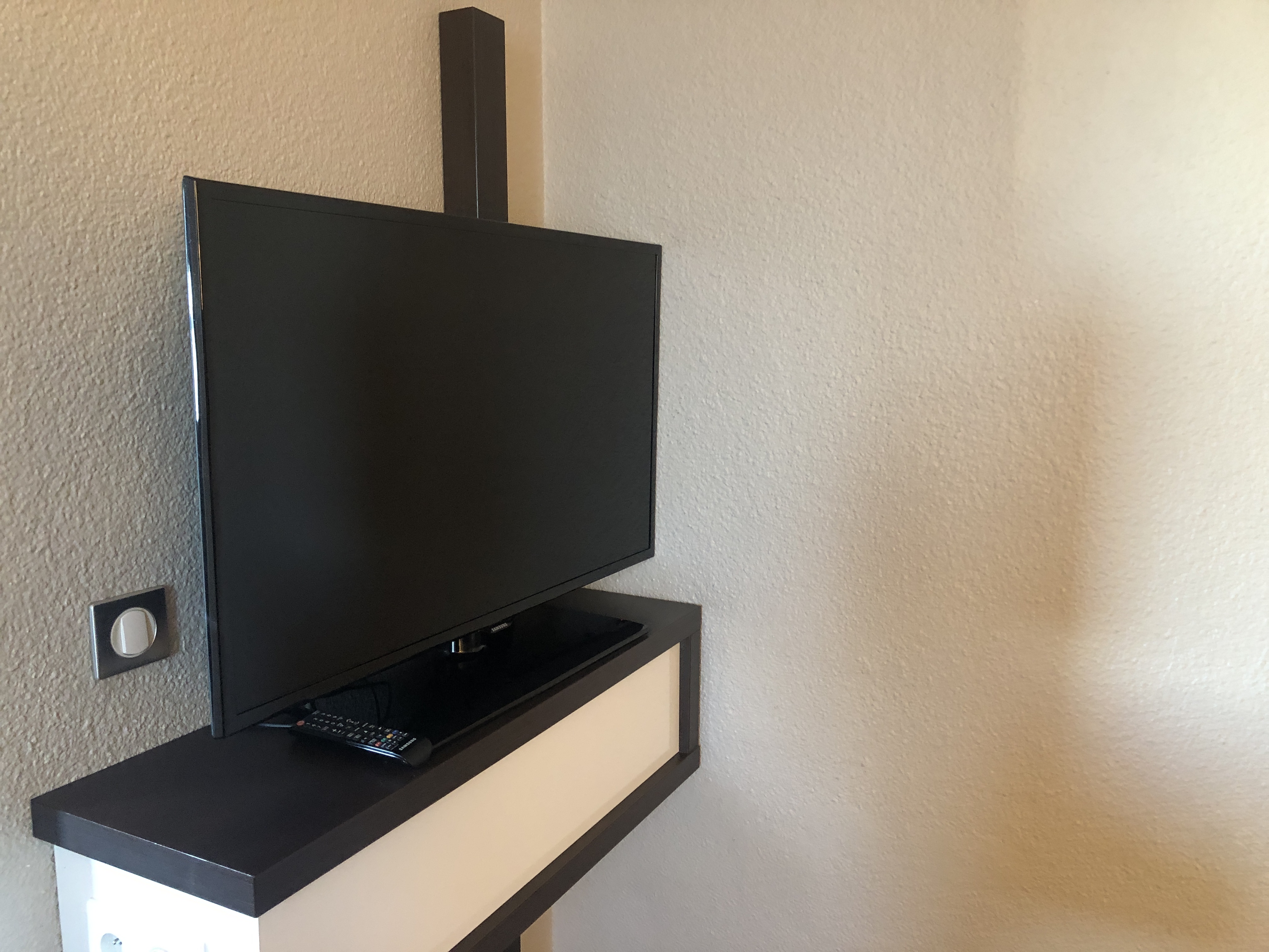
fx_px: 1026
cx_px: 634
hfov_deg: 63.4
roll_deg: +1.0
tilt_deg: -8.7
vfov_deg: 49.7
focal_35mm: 28
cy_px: 476
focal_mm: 3.99
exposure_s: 1/9
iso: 100
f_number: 1.8
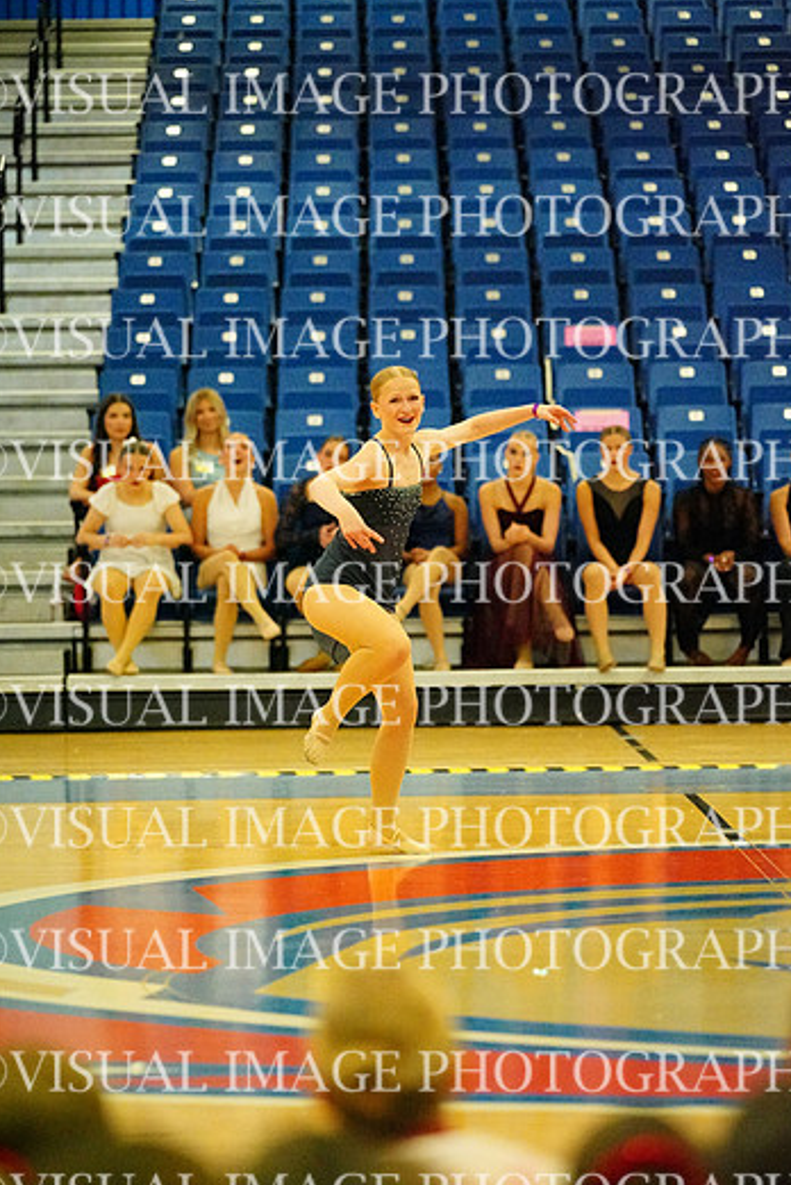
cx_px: 403
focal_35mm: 167
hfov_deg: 8.2
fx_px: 5496
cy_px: 644
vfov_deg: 12.3
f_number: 2.8
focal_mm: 150
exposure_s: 1/1600
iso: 25600
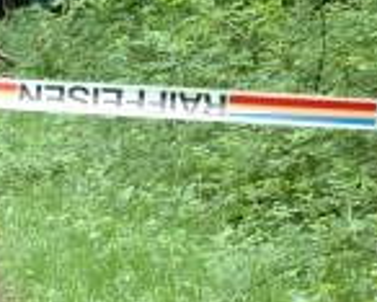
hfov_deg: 6.4
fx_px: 3294
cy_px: -174
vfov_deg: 5.2
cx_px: -328
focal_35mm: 295
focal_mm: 48
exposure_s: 1/100
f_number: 5
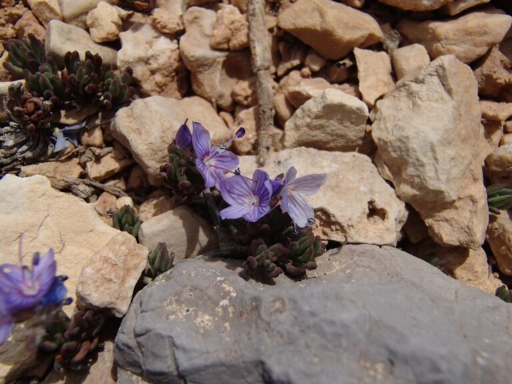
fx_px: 547
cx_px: 256
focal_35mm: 37
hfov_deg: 50.1
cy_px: 192
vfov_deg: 38.7
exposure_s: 1/200
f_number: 13
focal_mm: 6.64
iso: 100
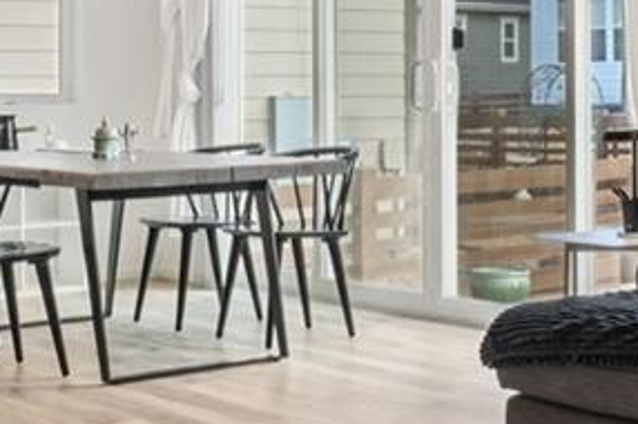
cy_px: 109
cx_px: 669
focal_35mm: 84
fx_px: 1487
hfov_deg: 23.0
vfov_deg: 16.1
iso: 400
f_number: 8
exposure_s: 1/40
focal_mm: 10
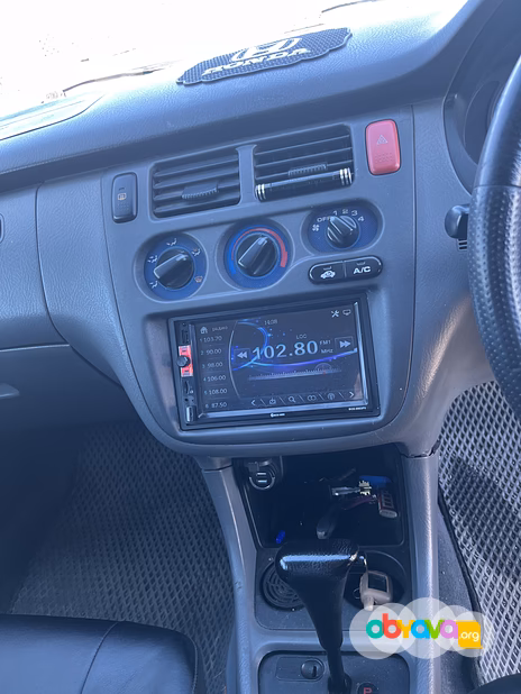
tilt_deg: -31.4
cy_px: 347
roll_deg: +16.2
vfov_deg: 67.3
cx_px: 260
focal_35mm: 26
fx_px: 521
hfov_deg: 53.1
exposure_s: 1/121
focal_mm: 5.1
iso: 64
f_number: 1.6
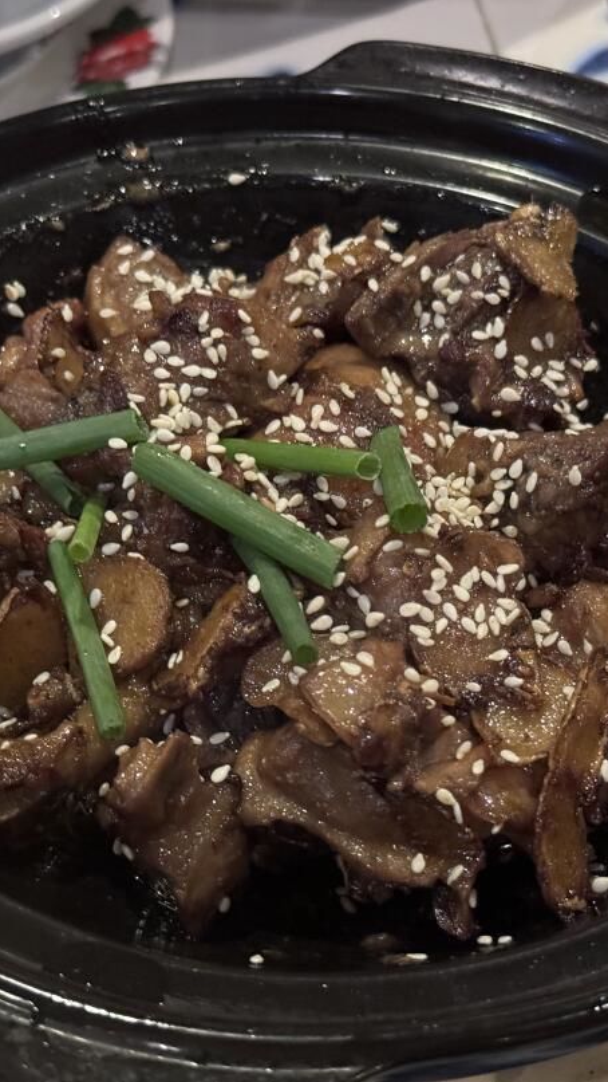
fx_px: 2006
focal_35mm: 70
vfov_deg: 30.2
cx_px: 313
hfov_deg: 17.2
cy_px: 540
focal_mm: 6.76
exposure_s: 1/20
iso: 640
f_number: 1.78
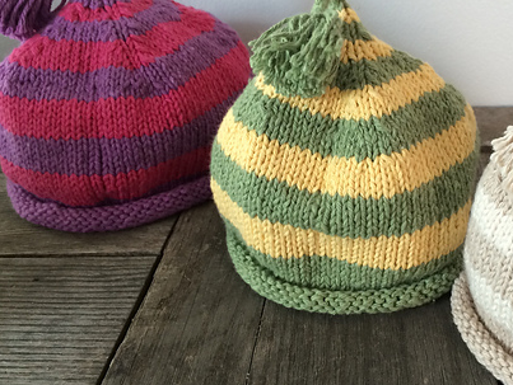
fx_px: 682
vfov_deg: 31.6
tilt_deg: -29.9
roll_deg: +1.7
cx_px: 374
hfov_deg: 40.2
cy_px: 182
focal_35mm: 46
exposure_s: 1/30
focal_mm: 4.15
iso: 100
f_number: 2.2
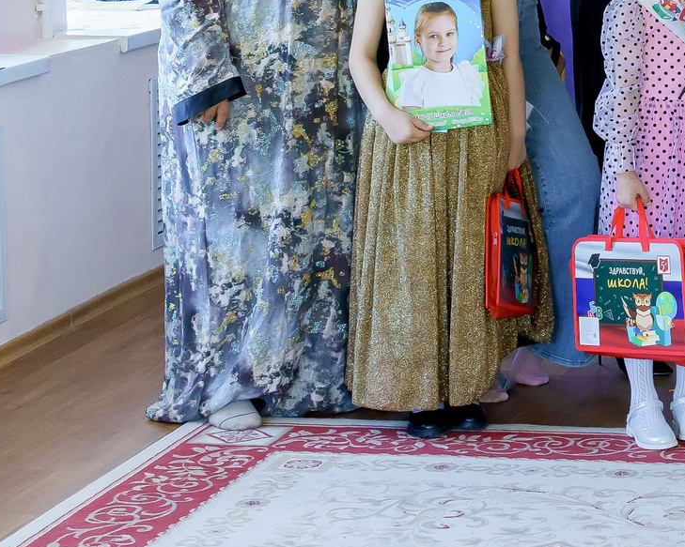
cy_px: -33
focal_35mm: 122
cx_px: 1098
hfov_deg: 14.5
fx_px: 2473
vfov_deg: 12.5
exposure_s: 1/160
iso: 3200
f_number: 5.6
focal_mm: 36
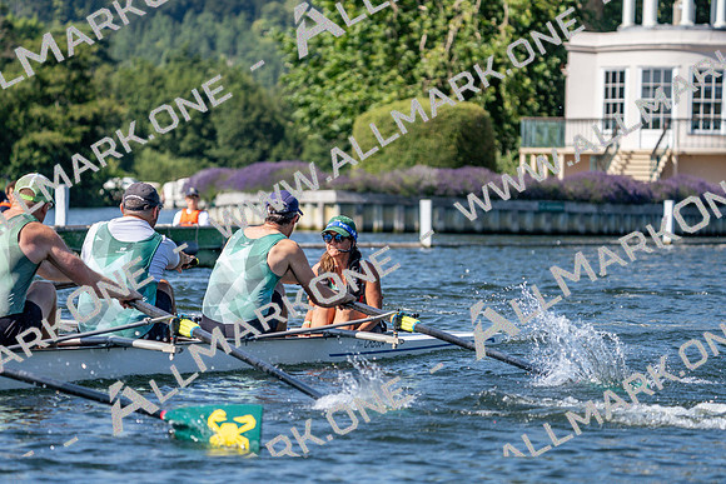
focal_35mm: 200
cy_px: 242
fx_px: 4034
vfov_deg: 6.9
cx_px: 363
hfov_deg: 10.3
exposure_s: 1/1600
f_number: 5.6
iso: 250
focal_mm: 200
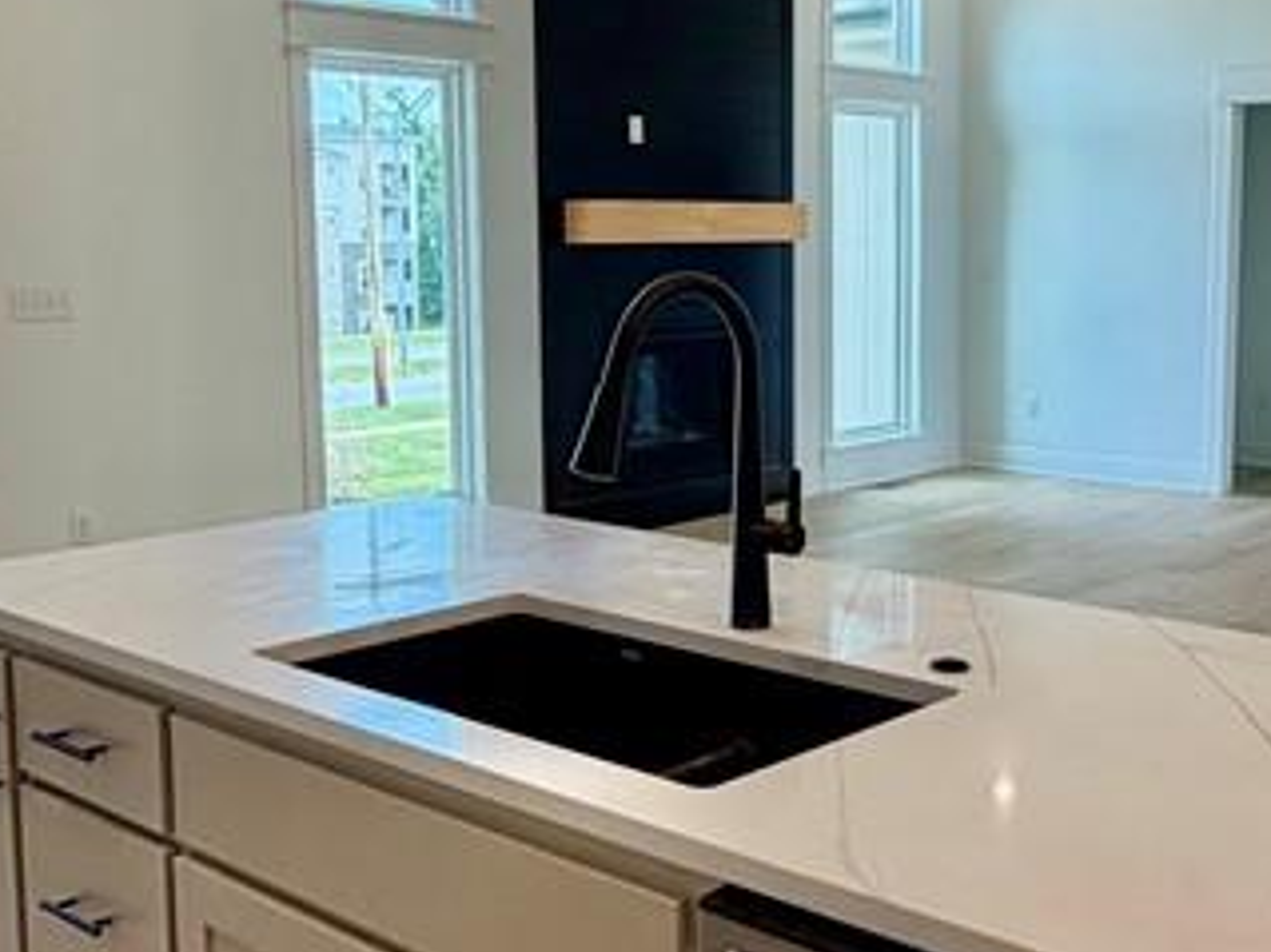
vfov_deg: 32.1
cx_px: 781
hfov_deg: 41.8
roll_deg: -0.3
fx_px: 1652
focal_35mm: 45
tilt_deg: -6.3
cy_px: 410
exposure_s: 1/120
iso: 80
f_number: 2.2
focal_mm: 2.22
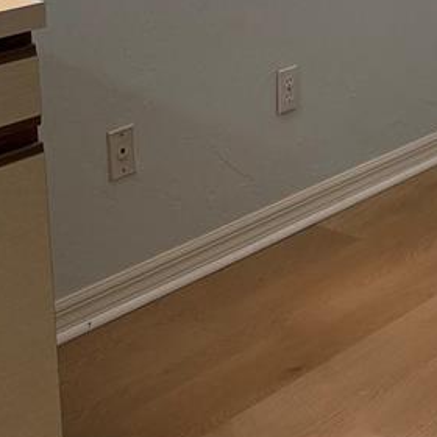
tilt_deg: -10.1
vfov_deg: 18.2
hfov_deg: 18.5
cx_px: 459
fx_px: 1300
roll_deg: +1.7
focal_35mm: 91
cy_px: -76
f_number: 1.78
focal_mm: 6.76
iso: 160
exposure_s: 1/187
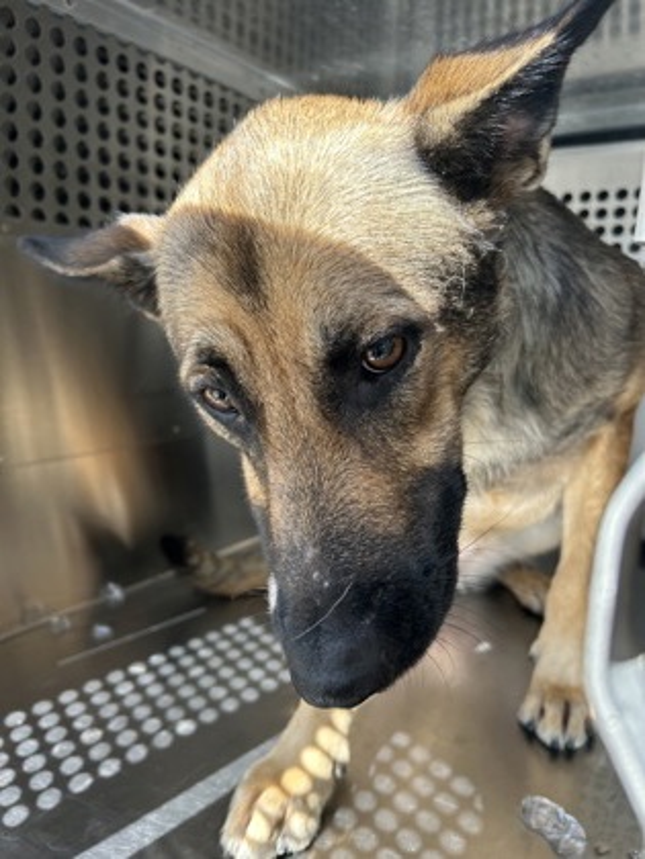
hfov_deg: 53.1
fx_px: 646
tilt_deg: -10.6
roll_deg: -0.7
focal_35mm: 26
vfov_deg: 67.3
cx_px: 322
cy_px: 430
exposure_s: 1/308
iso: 50
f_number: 1.5
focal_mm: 5.7
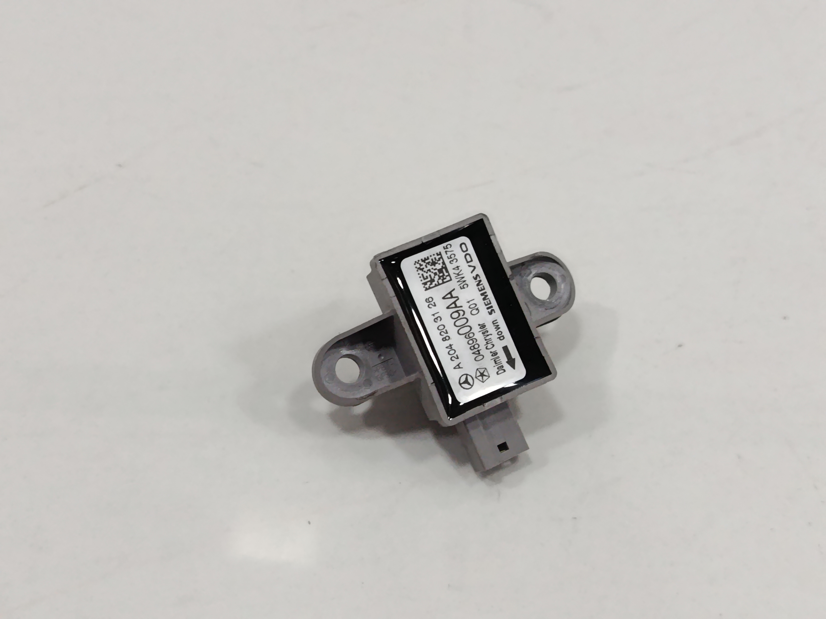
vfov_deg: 30.3
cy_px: 310
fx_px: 1145
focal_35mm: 48
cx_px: 413
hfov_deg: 39.7
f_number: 1.7
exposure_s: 1/100
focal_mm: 5.24
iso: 786
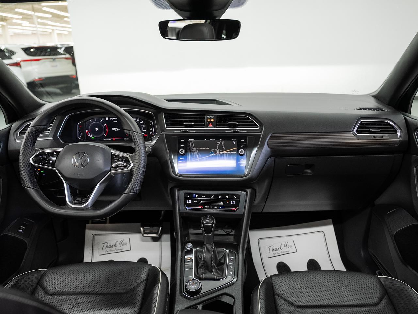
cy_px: 157
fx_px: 315
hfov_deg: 67.1
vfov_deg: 52.9
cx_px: 218
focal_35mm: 26
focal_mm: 24
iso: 800
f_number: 4
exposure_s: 1/40
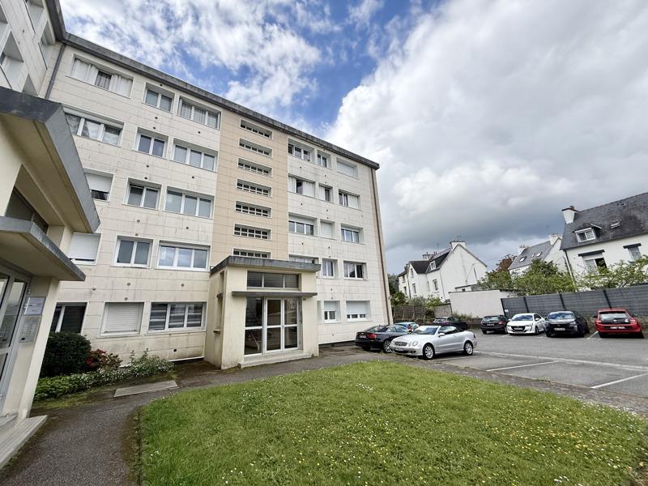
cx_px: 324
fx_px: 262
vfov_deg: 85.7
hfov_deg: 102.1
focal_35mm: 14
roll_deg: +2.9
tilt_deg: +16.0
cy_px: 243
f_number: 2.2
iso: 64
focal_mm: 2.22
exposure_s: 1/2506
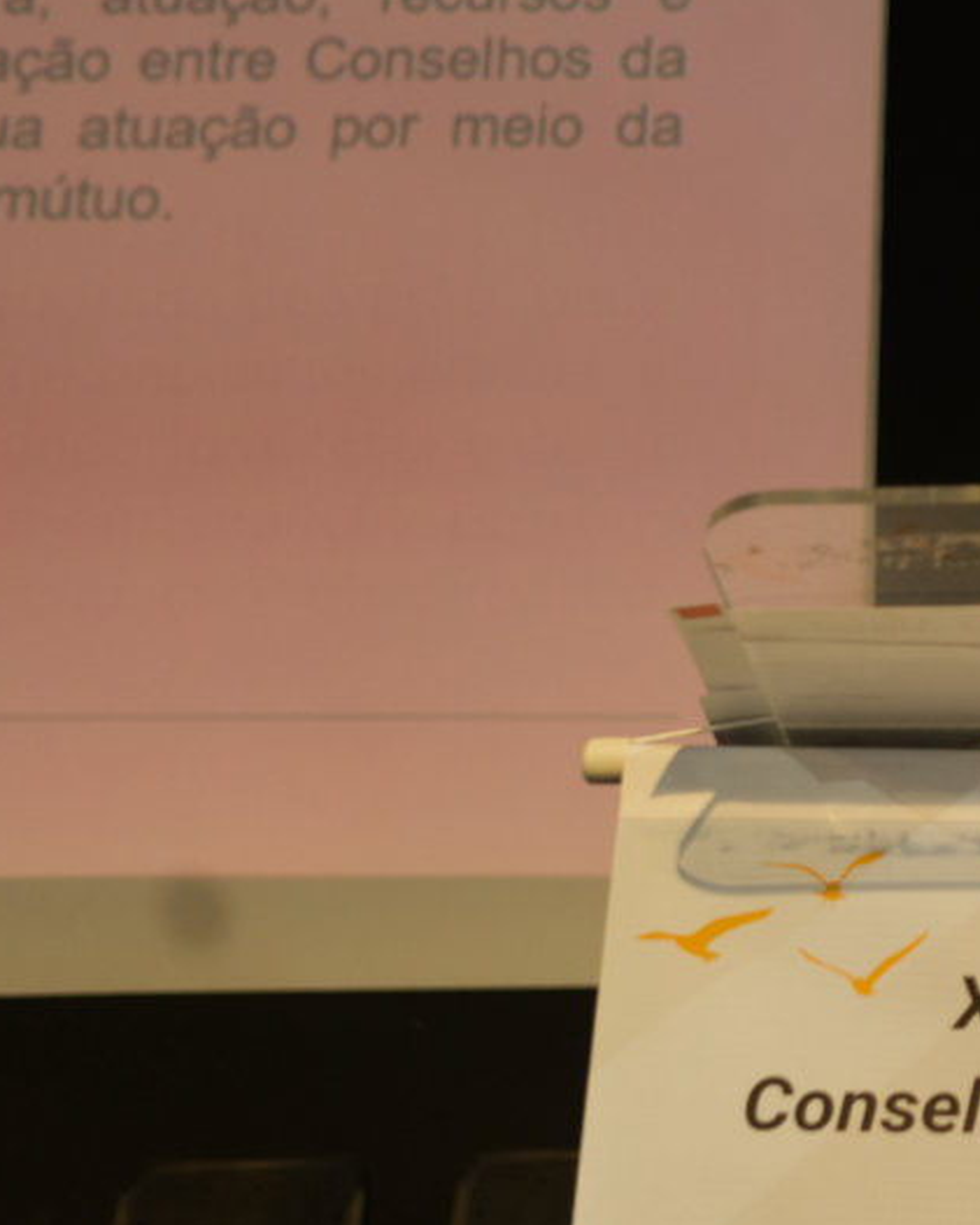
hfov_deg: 18.9
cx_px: 1292
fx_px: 2718
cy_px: 455
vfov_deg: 25.3
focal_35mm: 75
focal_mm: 35
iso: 1600
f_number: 2.8
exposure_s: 1/100
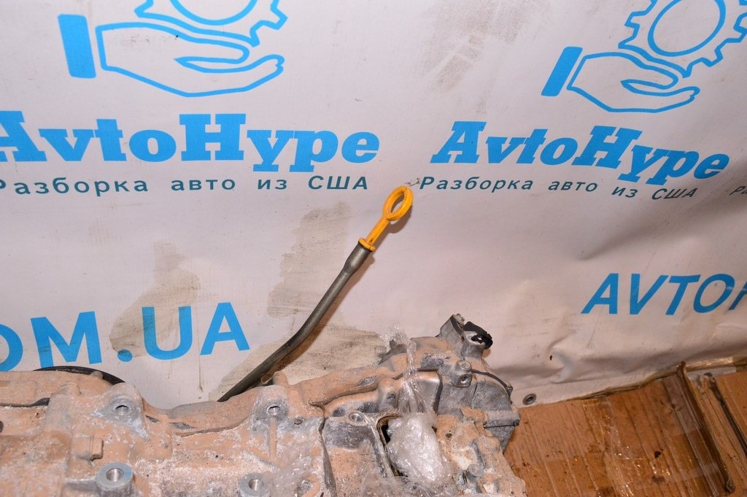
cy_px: 248
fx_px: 622
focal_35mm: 30
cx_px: 374
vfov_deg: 43.5
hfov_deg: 62.0
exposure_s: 1/160
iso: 1600
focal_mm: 20
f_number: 8
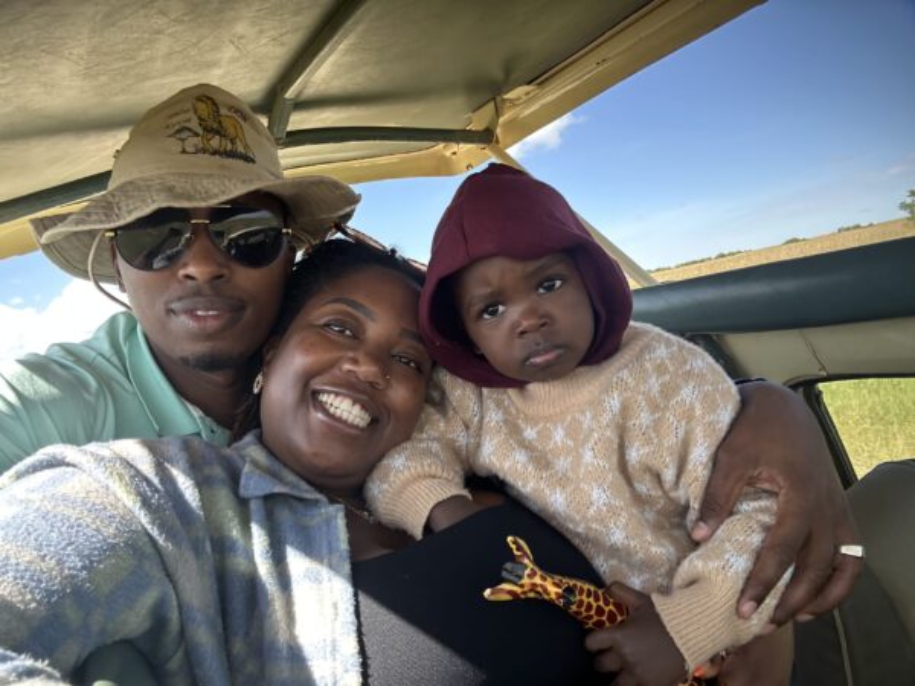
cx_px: 458
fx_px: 608
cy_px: 343
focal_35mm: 23
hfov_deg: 73.9
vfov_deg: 58.9
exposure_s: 1/141
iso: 40
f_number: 1.9
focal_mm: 2.69
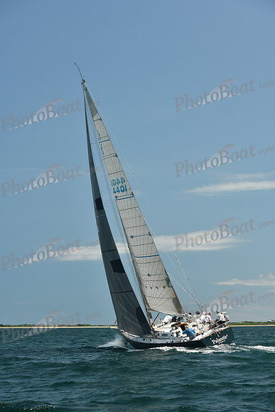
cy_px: 206
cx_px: 138
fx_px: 802
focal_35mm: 70
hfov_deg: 19.5
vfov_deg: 28.8
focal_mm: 70
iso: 320
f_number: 7.1
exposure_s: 1/640
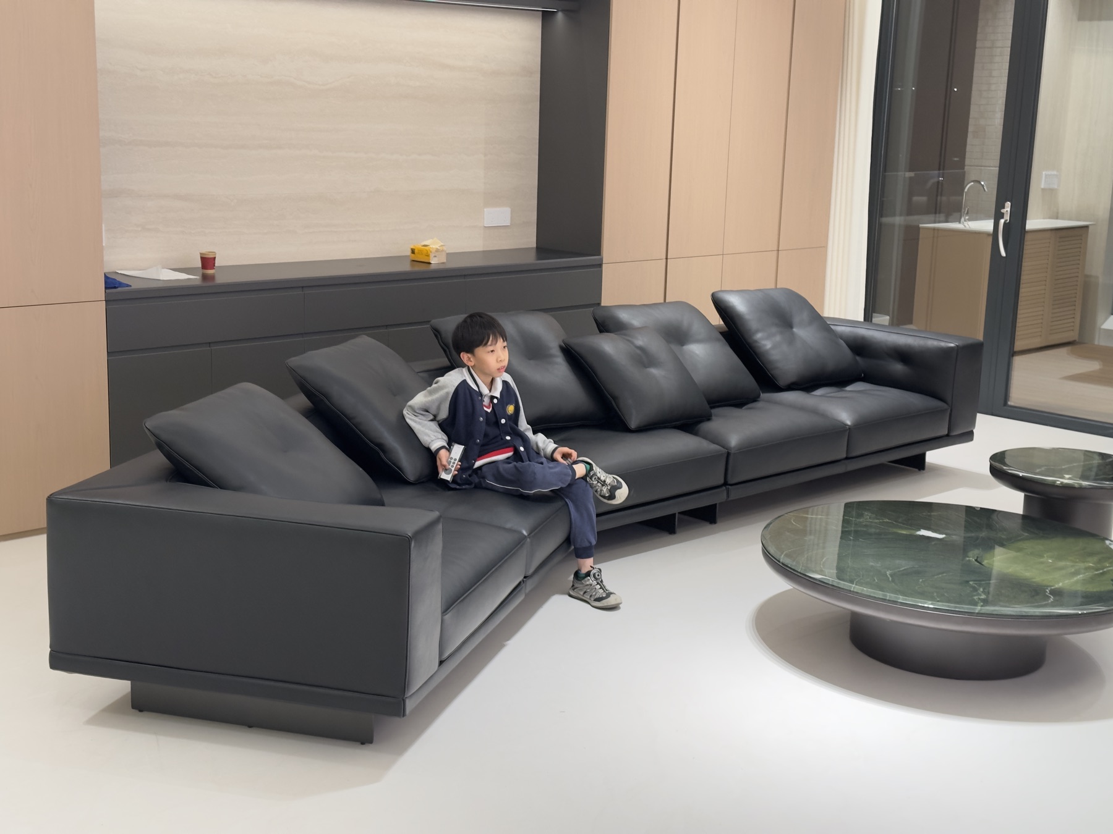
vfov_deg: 30.3
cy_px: 417
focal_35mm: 48
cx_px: 556
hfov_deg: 39.7
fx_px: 1543
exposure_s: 1/50
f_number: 1.78
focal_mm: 6.86
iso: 160
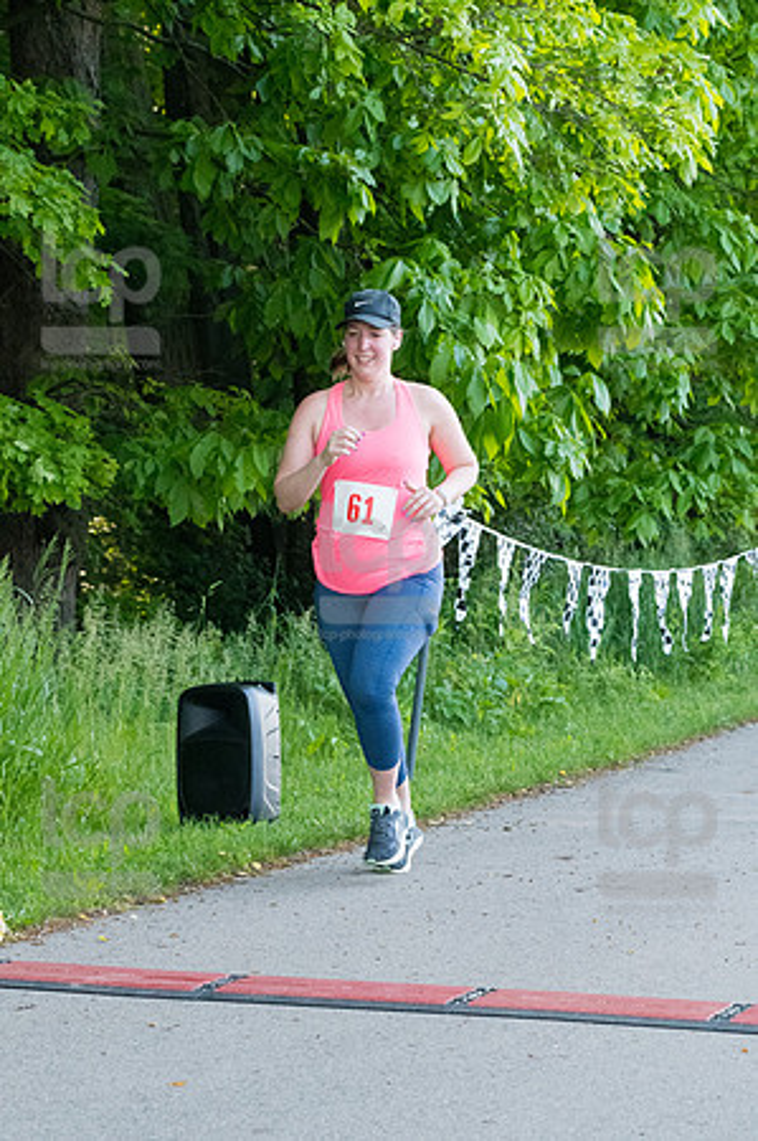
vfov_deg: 17.1
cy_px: 570
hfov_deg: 11.4
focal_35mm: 120
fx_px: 3798
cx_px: 379
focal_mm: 80
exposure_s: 1/1600
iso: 4000
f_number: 5.6
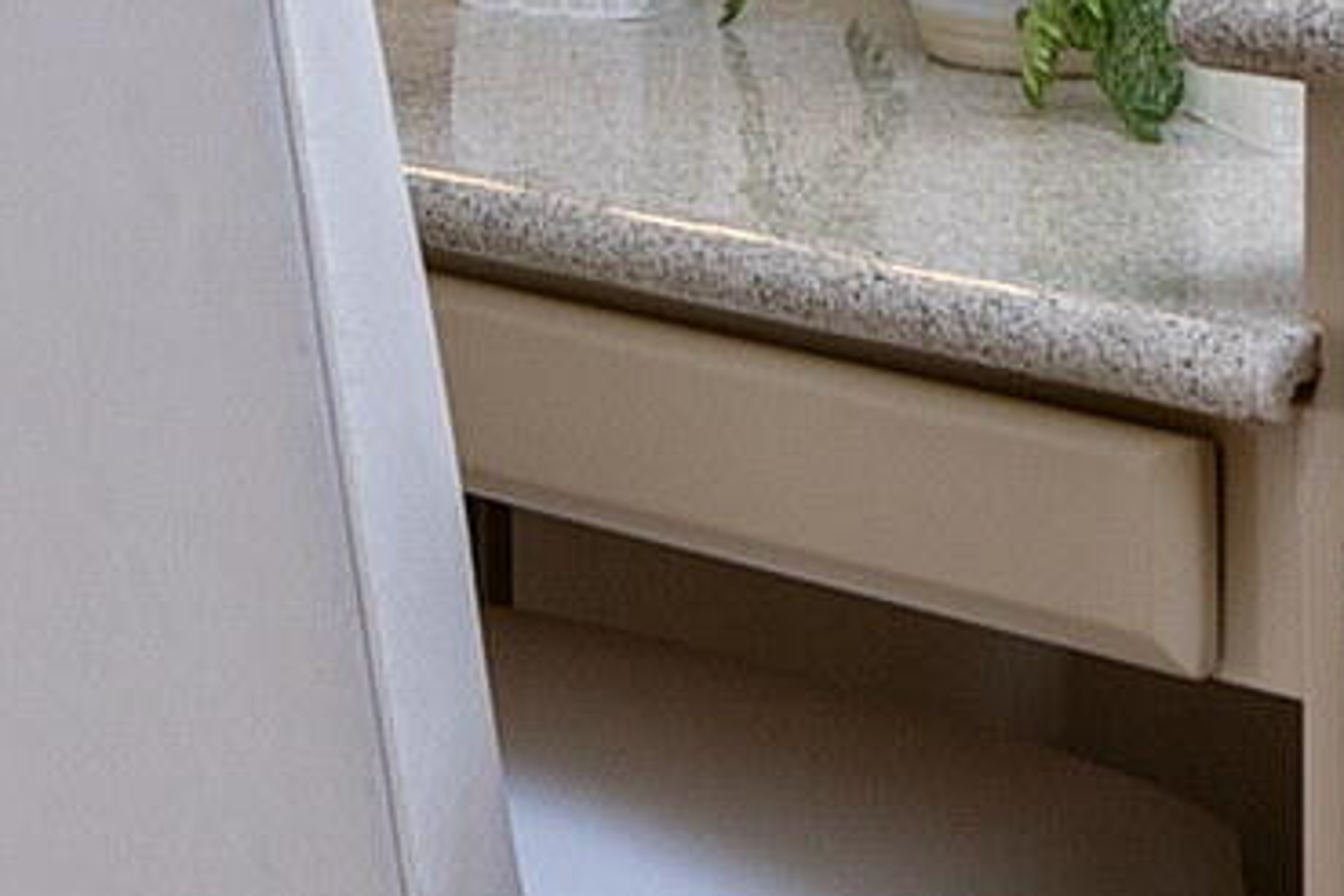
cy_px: -896
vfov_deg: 9.0
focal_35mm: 144
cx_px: -390
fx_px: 5376
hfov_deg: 13.7
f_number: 7.1
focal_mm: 19
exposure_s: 1/50
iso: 200
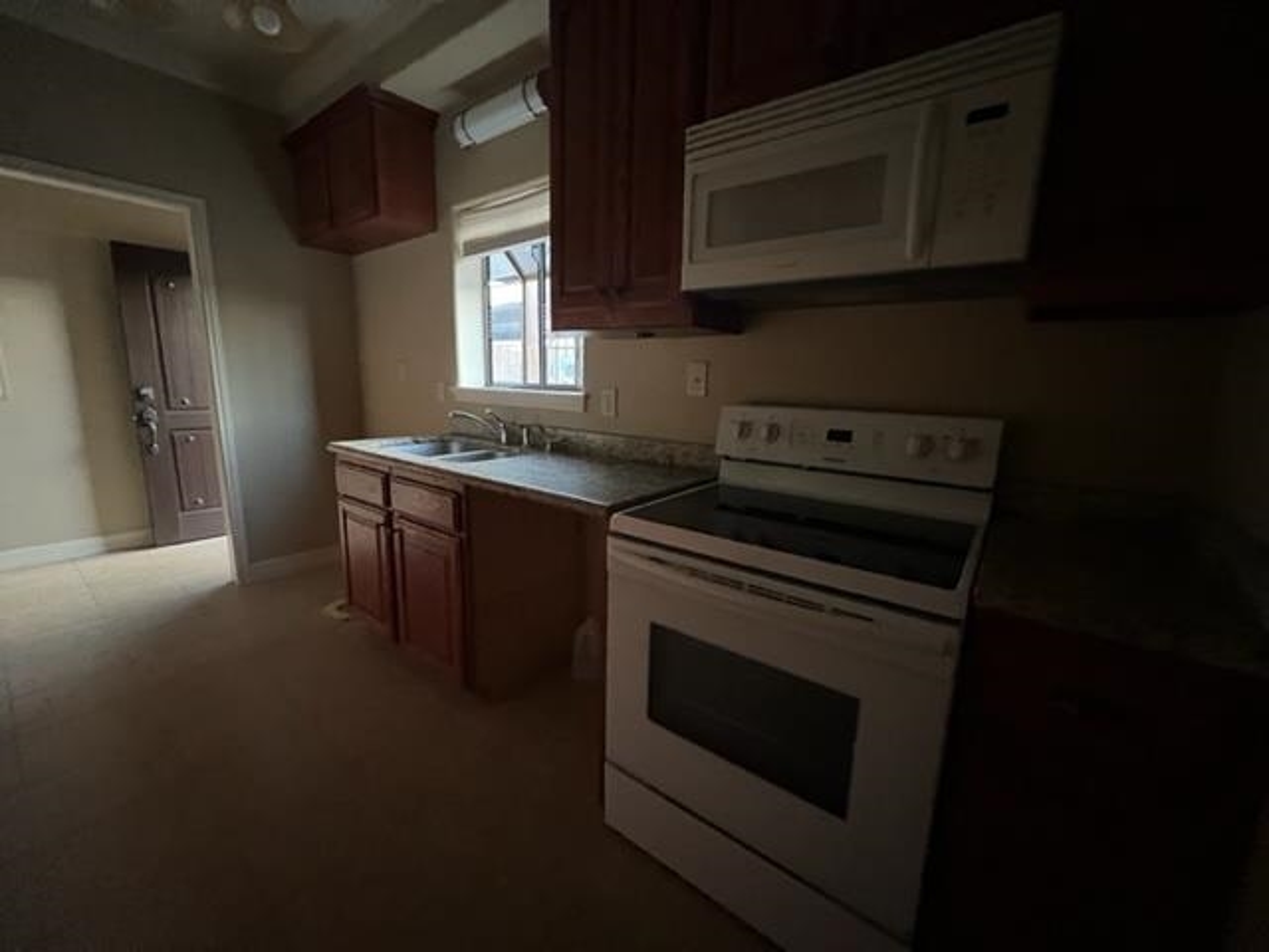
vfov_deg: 89.9
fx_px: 477
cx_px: 634
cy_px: 476
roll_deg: -1.3
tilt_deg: -12.6
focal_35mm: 13
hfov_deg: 106.2
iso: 2000
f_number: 1.8
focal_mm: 1.57
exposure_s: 1/30
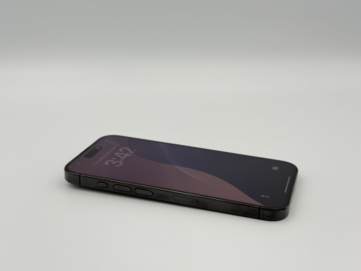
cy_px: 136
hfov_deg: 39.7
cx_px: 180
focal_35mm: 48
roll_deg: -0.3
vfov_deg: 30.3
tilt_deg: -20.4
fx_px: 501
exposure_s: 1/553
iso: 80
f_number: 1.78
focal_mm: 6.76
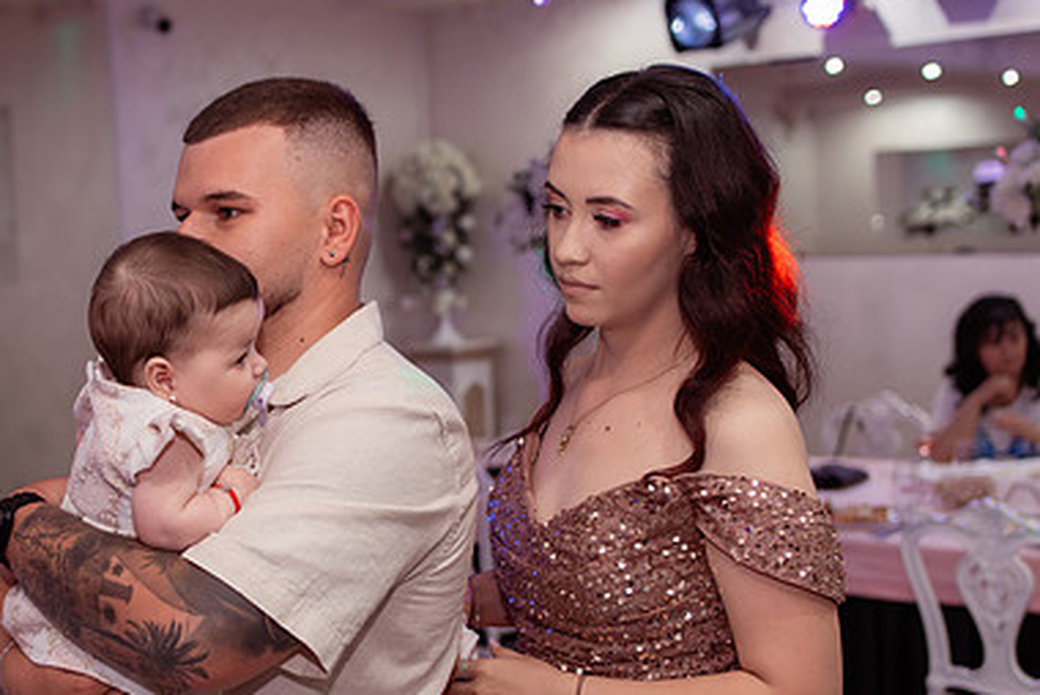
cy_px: 416
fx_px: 1764
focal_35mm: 61
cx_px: 268
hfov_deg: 32.3
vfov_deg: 22.3
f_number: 2.8
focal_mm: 35
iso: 640
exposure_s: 1/200
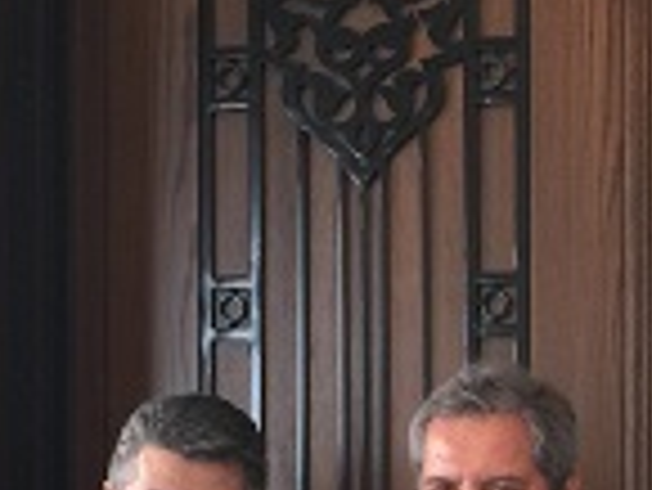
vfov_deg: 12.2
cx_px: 576
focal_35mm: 120
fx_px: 2262
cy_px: 521
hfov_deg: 16.2
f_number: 2.2
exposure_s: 1/33
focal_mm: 4.15
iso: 50
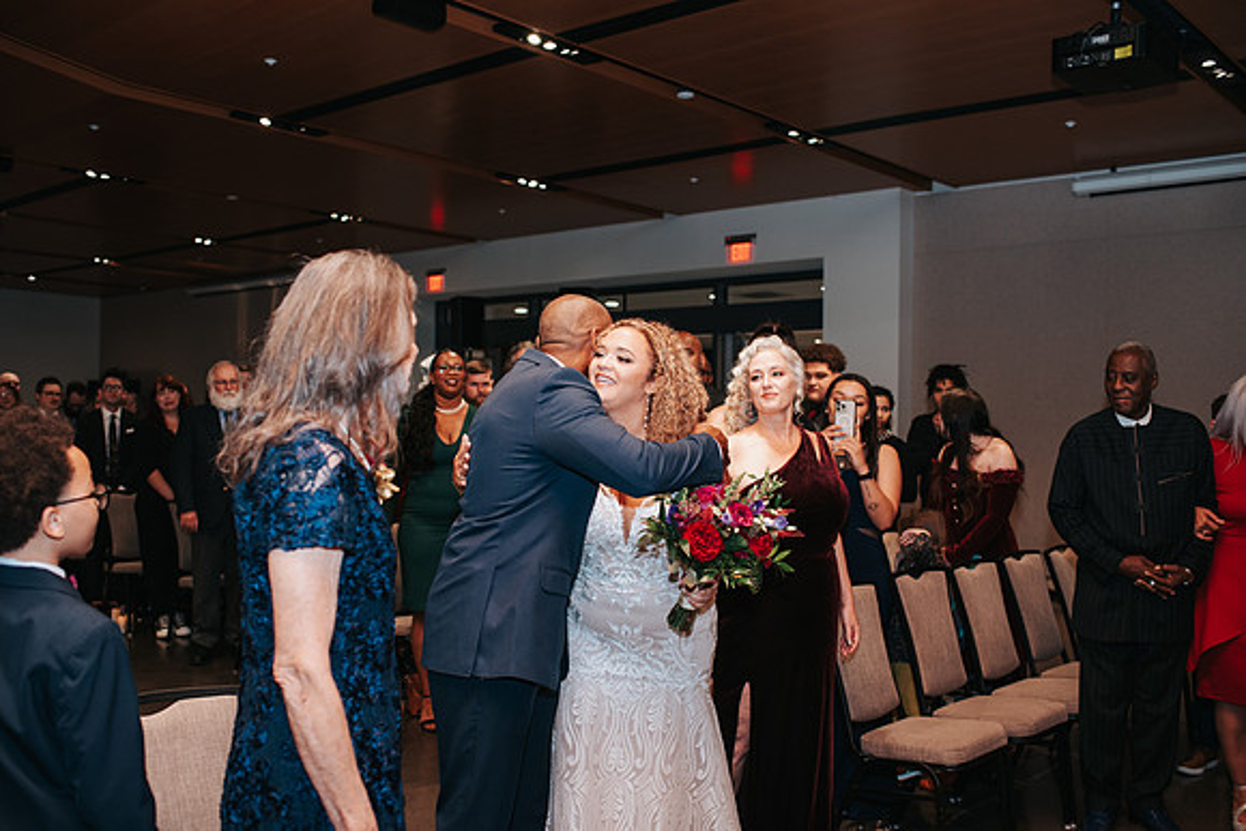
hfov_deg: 54.4
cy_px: 416
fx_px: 1212
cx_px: 623
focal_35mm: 35
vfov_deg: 37.9
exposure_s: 1/200
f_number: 2.8
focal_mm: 35
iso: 1000
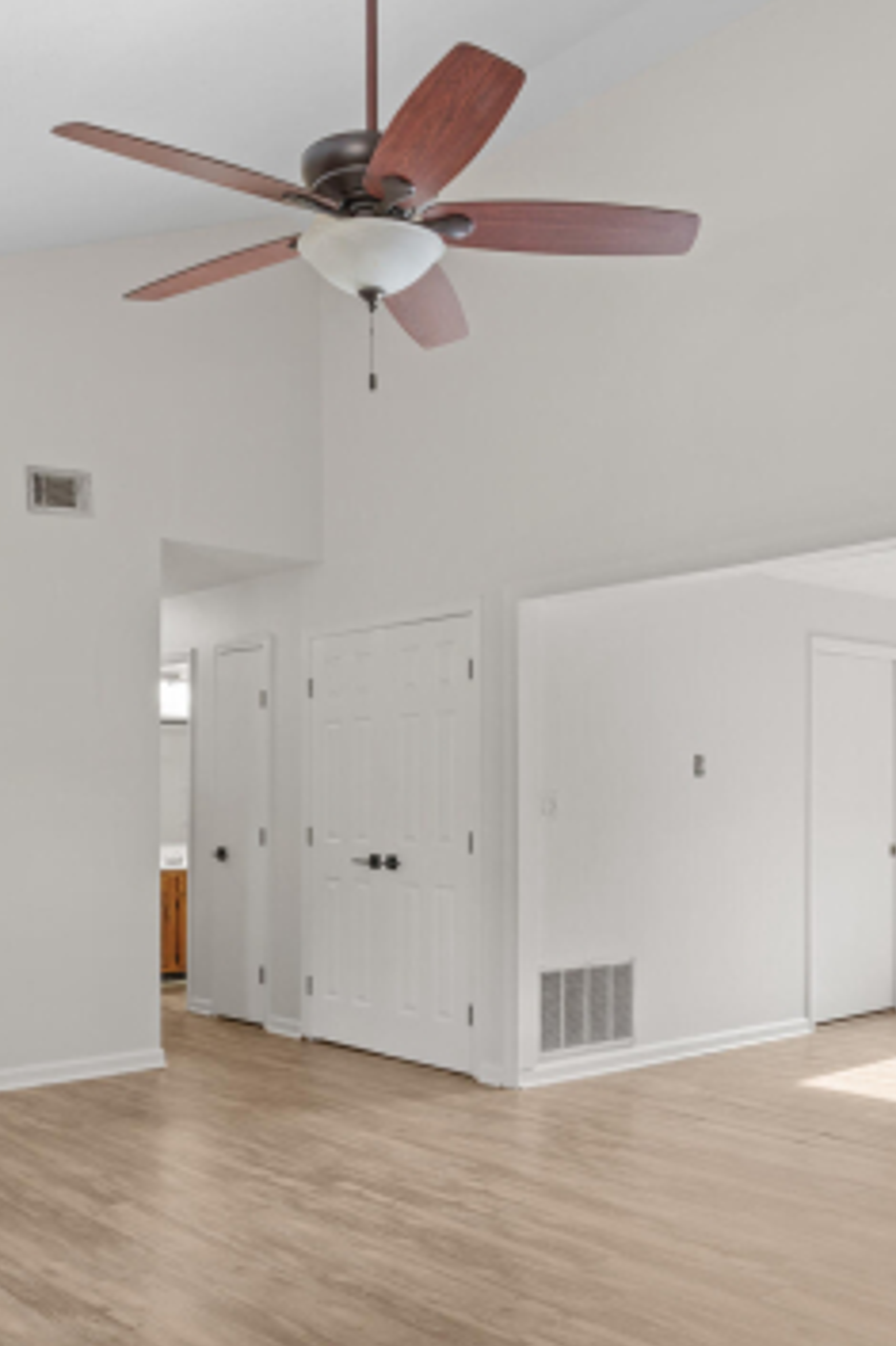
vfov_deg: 55.2
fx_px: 1270
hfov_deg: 38.8
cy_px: 831
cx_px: 431
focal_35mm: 34
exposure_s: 1/2
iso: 400
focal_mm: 16
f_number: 10
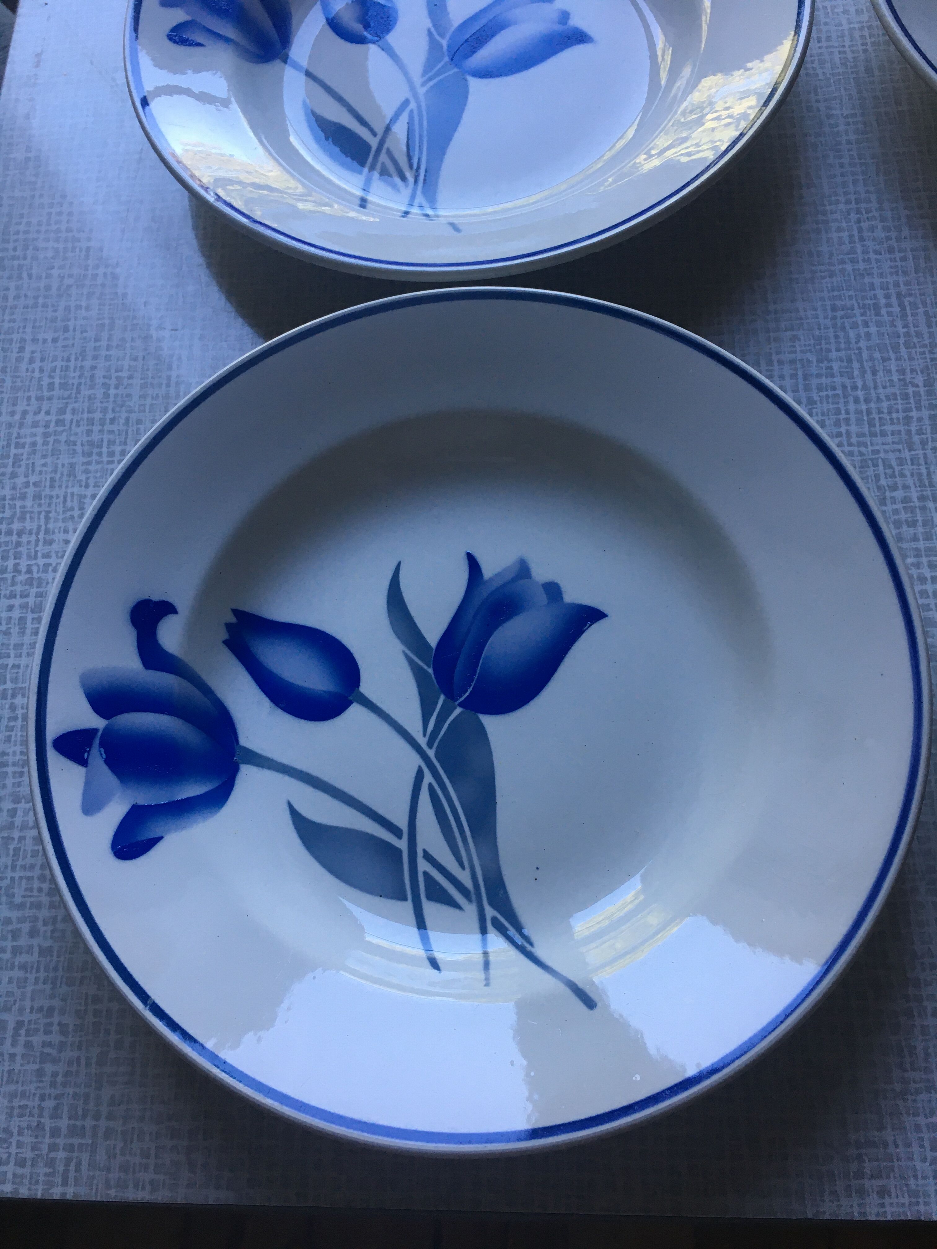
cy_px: 624
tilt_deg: -69.4
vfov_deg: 61.7
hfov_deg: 48.2
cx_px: 468
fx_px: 1047
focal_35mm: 29
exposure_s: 1/33
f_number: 2.2
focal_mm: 4.15
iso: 32
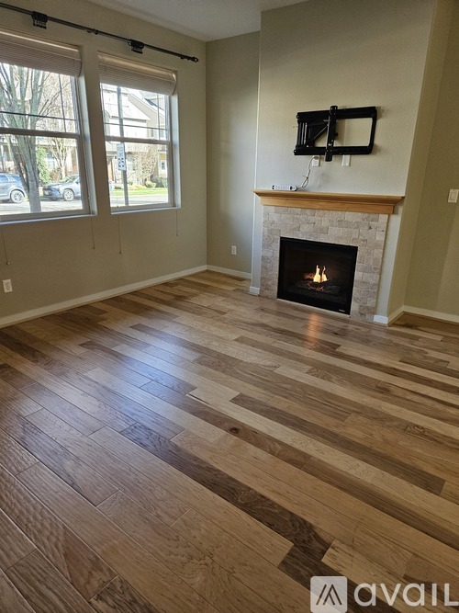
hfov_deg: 58.9
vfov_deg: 73.9
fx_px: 407
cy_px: 306
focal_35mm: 23
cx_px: 230
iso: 400
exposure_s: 1/170
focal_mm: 5.4
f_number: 1.8
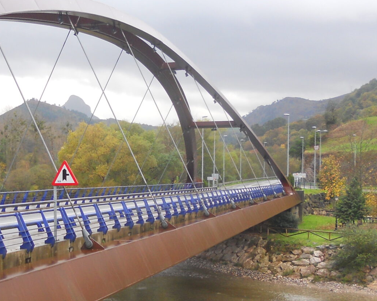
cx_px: 94
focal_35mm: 65
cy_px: 233
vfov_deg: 23.2
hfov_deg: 28.7
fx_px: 725
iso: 80
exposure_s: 1/60
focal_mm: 4.9
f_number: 3.2
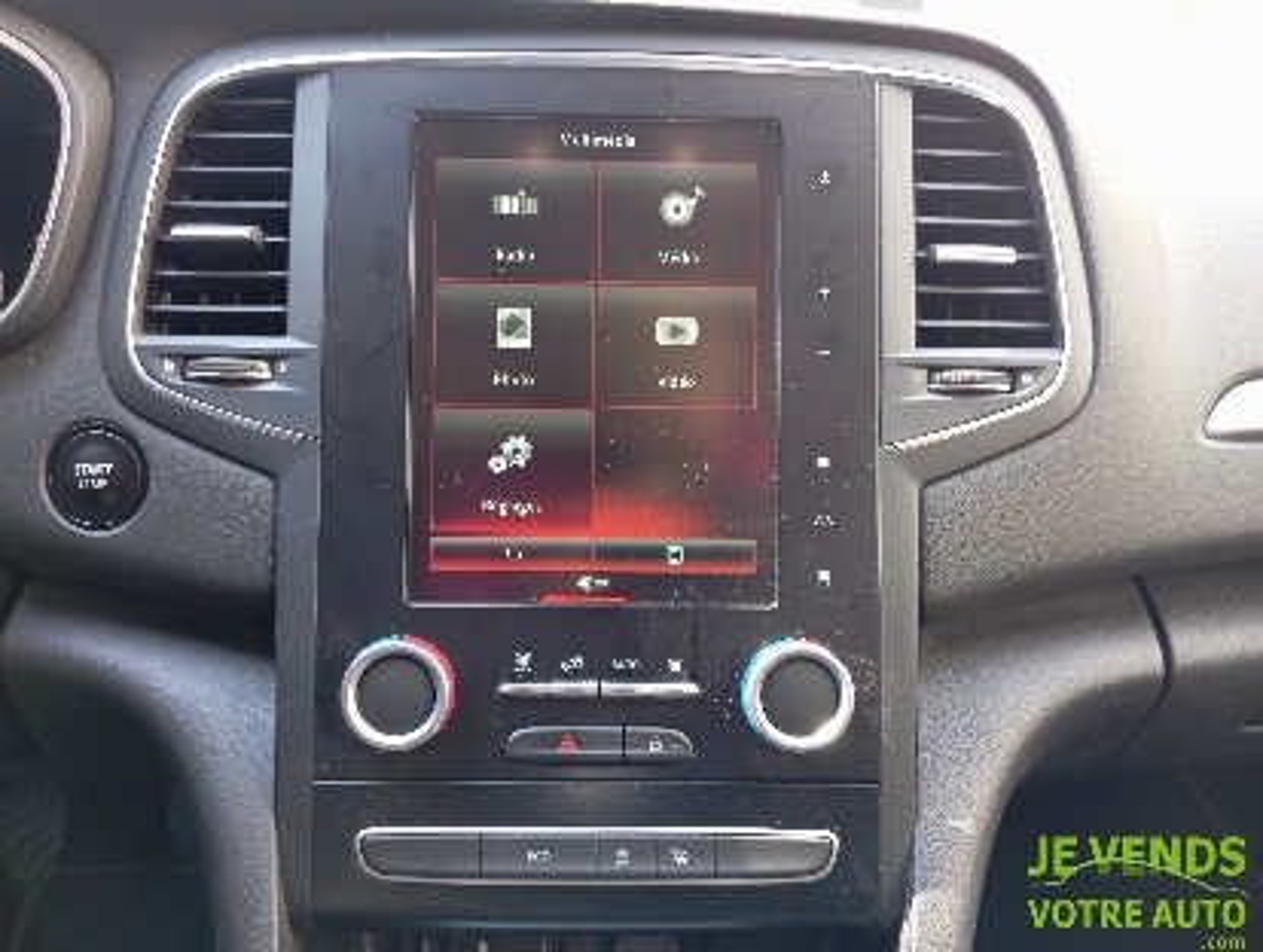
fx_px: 1023
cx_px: 632
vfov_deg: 49.9
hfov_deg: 63.4
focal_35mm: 28
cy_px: 476
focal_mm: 4.22
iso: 218
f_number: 1.8
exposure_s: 1/33.3
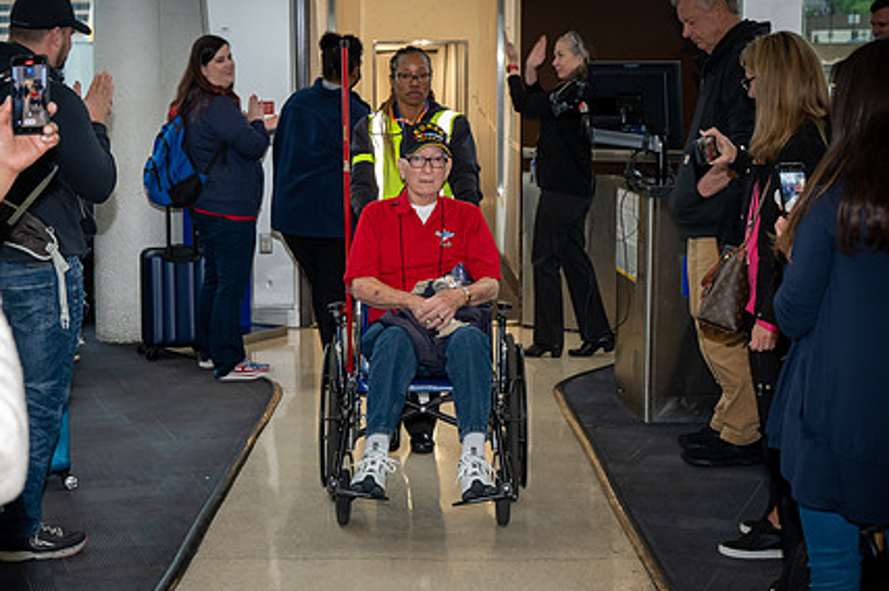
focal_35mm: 72
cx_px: 335
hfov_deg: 28.0
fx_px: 1777
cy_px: 366
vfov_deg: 18.9
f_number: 5.6
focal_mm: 53
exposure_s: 1/100
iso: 3200
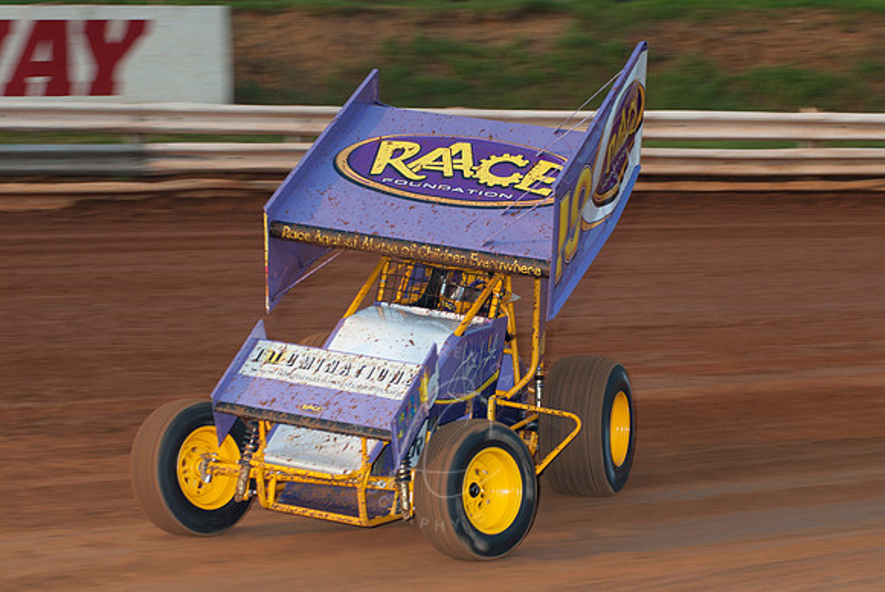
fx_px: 2953
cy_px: 296
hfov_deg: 17.0
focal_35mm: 120
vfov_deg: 11.4
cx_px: 442
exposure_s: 1/400
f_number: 4.5
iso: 100
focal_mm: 80
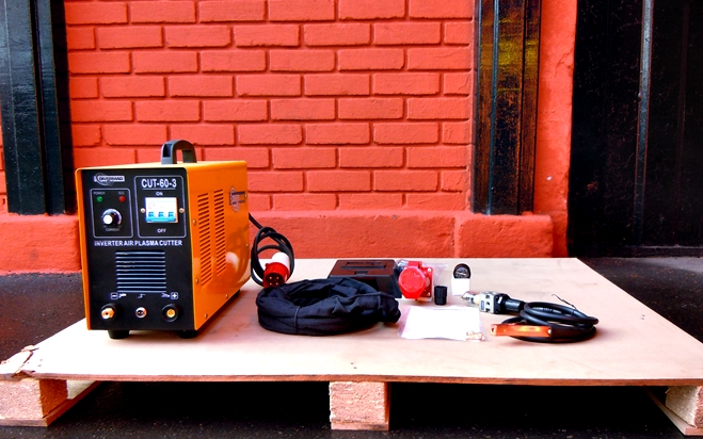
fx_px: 613
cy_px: 246
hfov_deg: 59.6
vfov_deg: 39.4
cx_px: 350
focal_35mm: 32
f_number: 3.5
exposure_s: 1/60
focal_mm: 5.4
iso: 160
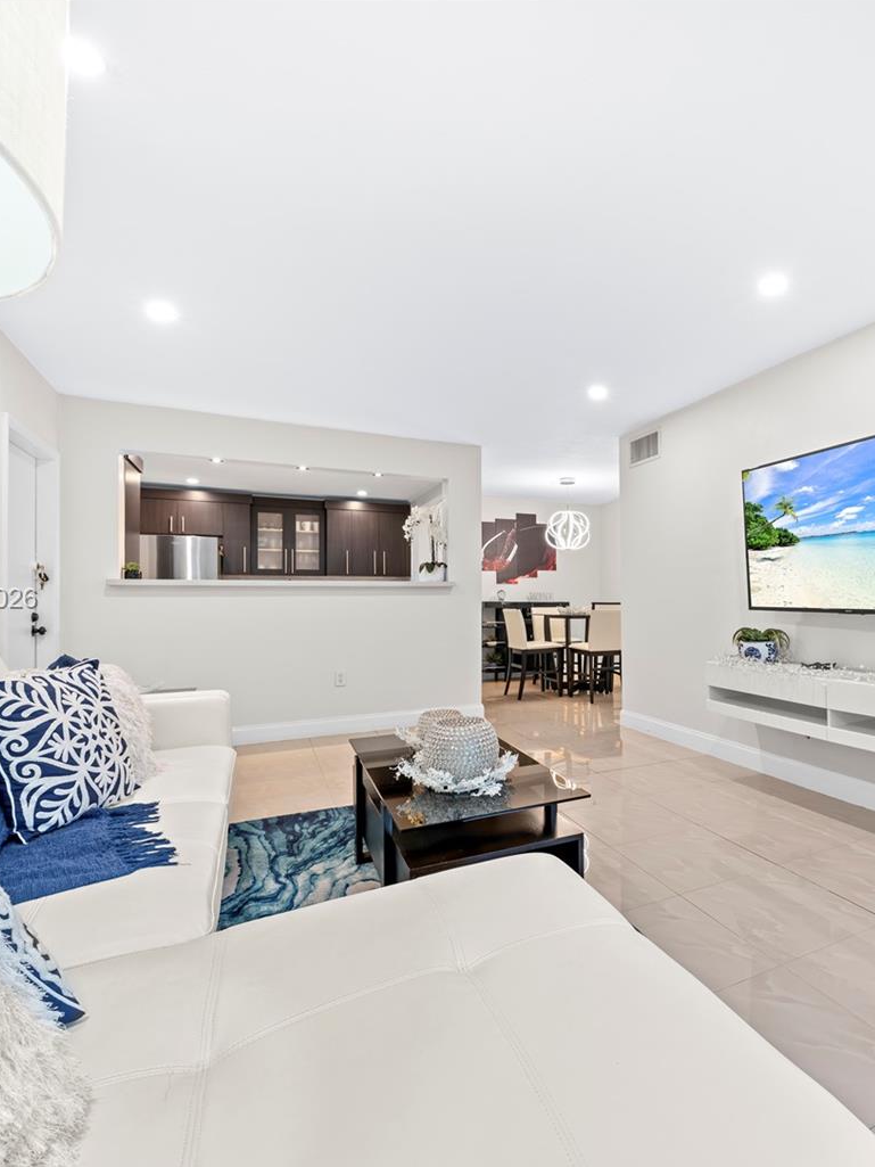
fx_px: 607
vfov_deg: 87.7
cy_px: 600
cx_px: 593
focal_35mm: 18
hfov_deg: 69.3
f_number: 7.1
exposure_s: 1.6
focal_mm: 12
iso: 100
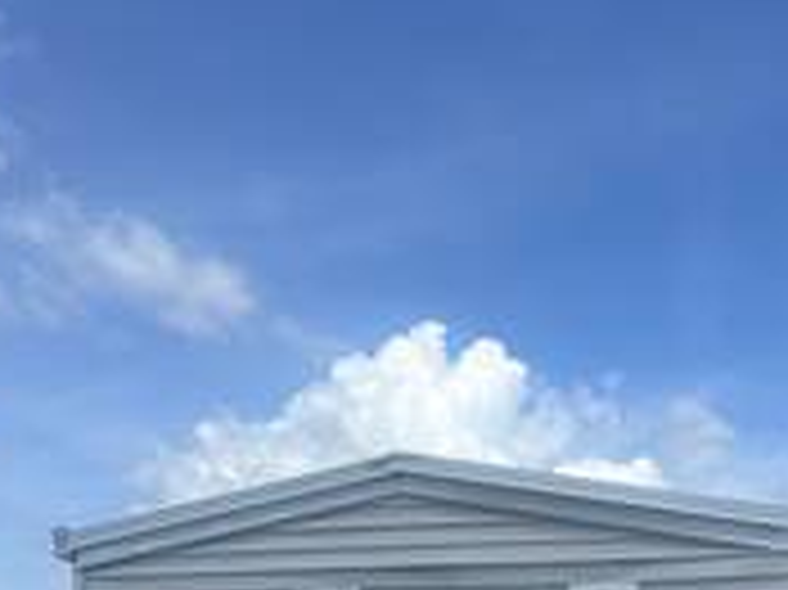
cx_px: 734
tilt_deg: +2.3
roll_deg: -1.3
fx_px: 1729
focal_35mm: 76
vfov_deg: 18.2
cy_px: 748
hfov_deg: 24.8
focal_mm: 5.7
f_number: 1.5
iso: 50
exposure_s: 1/5076
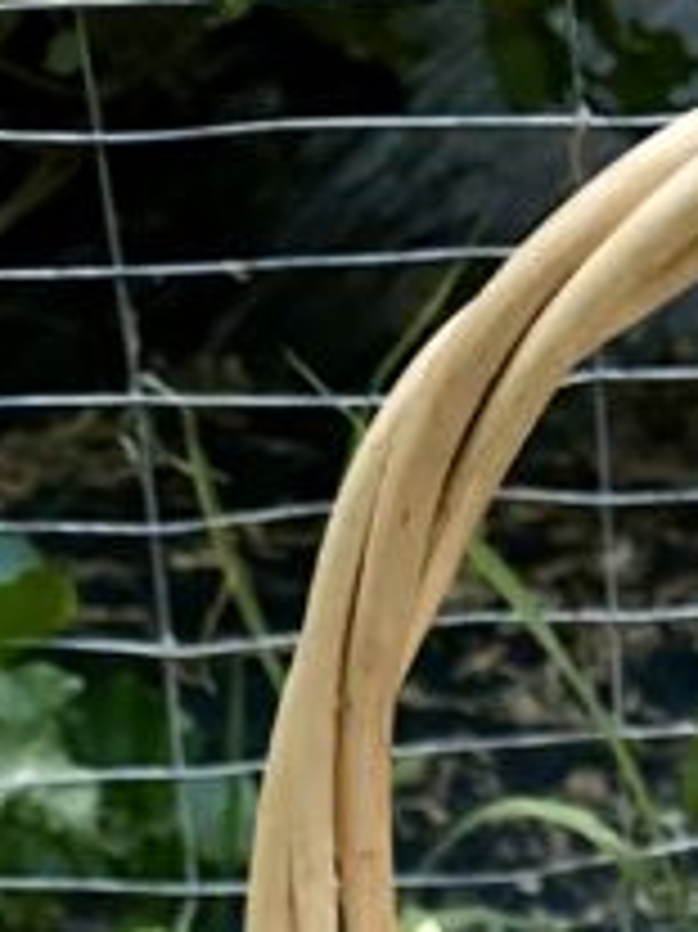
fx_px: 3203
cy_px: 2035
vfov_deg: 13.4
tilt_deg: -47.3
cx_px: 1193
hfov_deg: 11.6
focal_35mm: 119
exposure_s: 1/30
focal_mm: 6.76
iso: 1250
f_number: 1.78
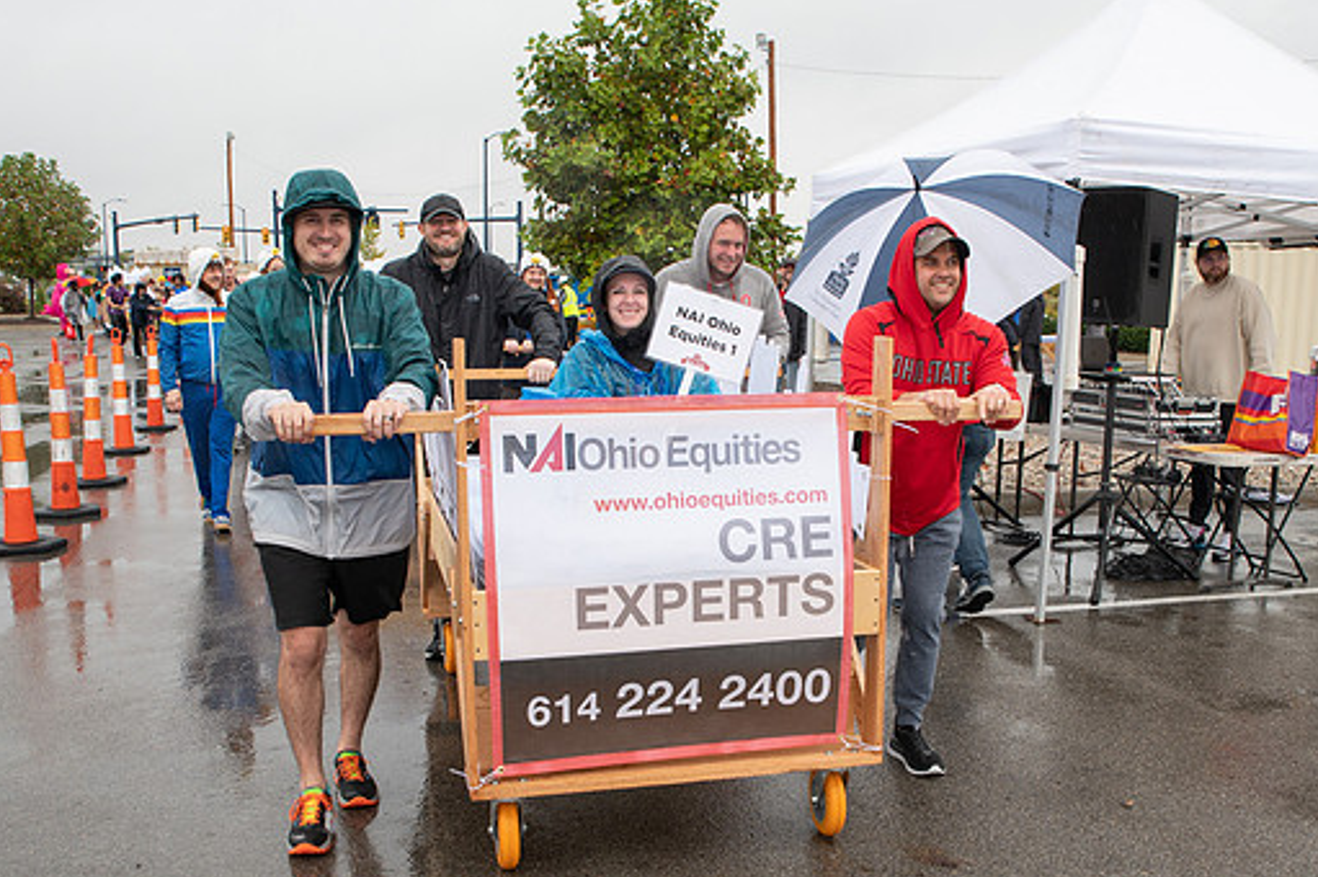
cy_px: 559
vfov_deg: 36.6
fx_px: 1317
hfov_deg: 53.1
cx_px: 725
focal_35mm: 36
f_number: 7.1
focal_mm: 24
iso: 400
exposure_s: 1/200
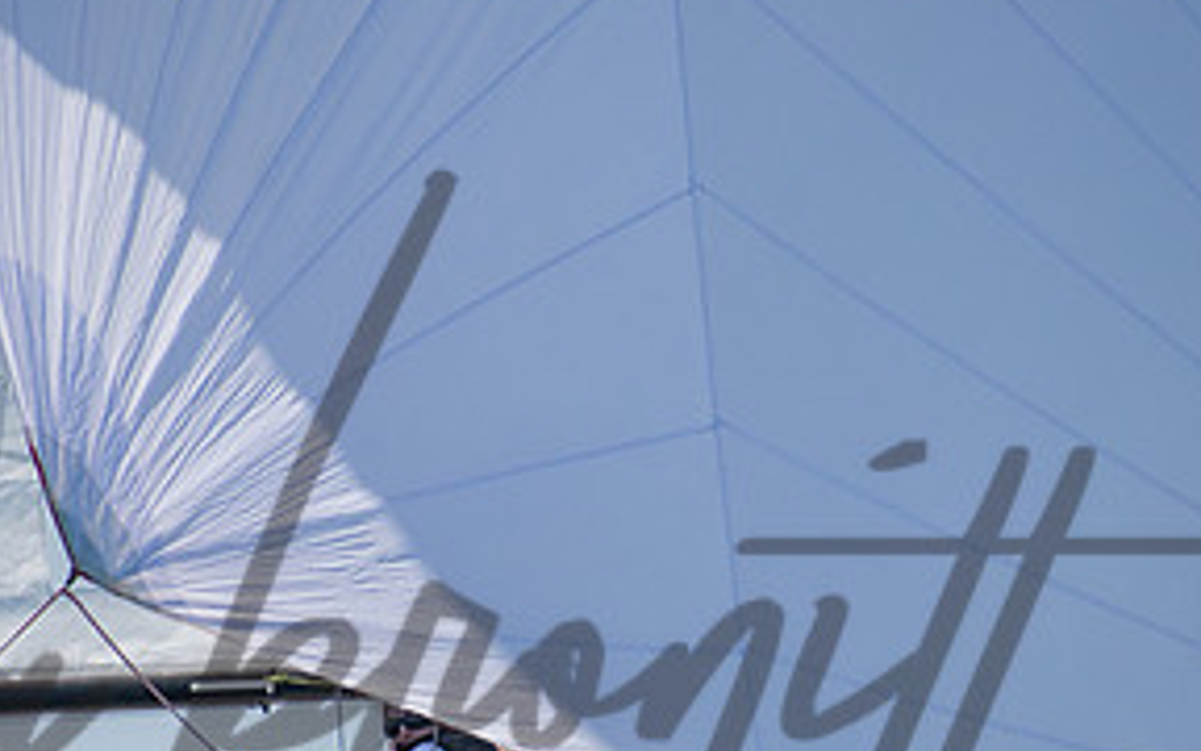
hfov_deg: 2.8
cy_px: 645
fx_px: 24974
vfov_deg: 1.7
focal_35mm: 763
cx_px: 496
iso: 200
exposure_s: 1/1000
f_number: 6.3
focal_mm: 240
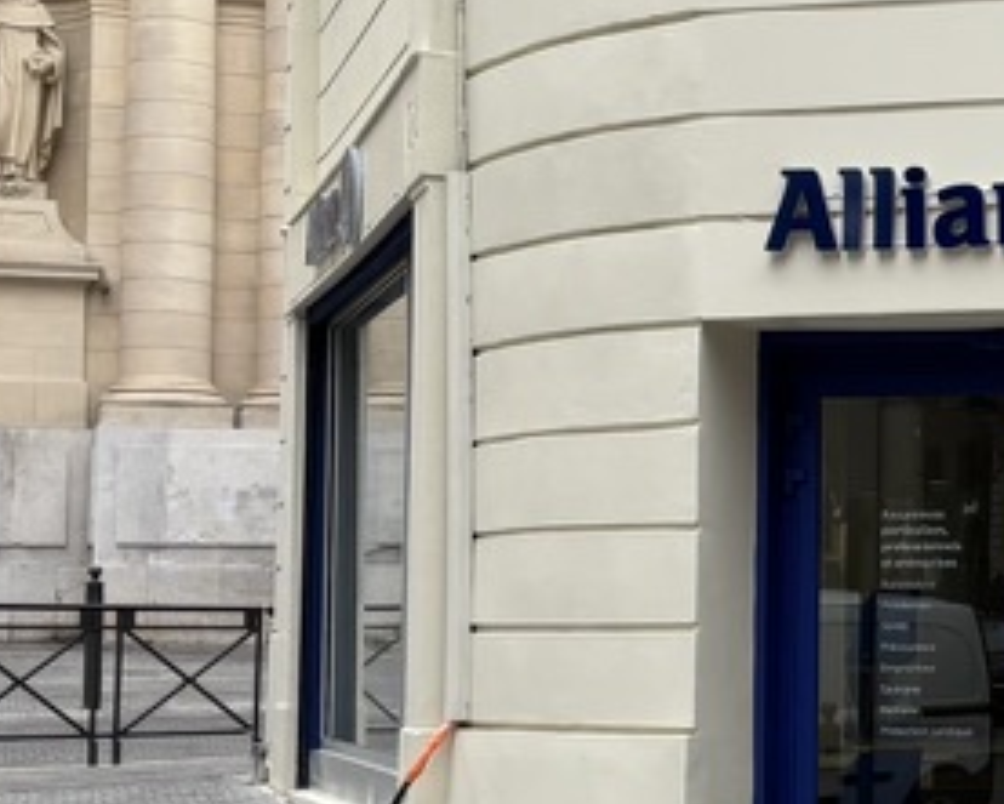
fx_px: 2794
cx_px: 1051
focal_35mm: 94
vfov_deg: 16.4
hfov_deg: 19.6
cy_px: 440
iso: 50
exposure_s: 1/121
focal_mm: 5.96
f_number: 1.6
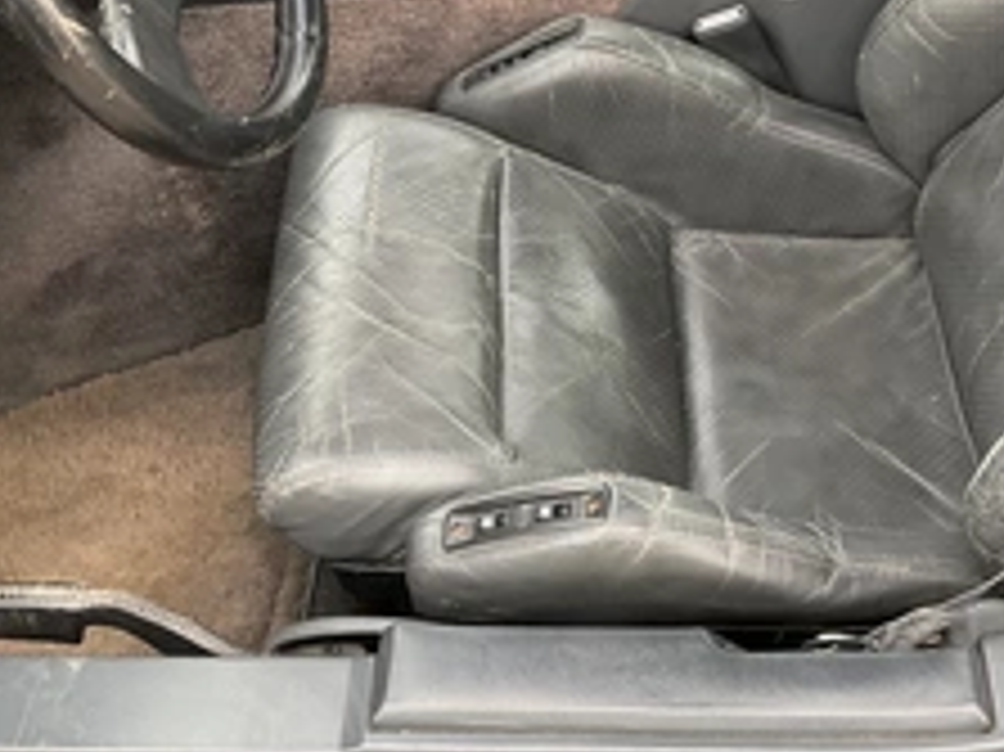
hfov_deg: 36.8
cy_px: 257
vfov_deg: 27.8
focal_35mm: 52
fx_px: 1507
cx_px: 549
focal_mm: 3
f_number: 1.8
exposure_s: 1/112
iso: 64
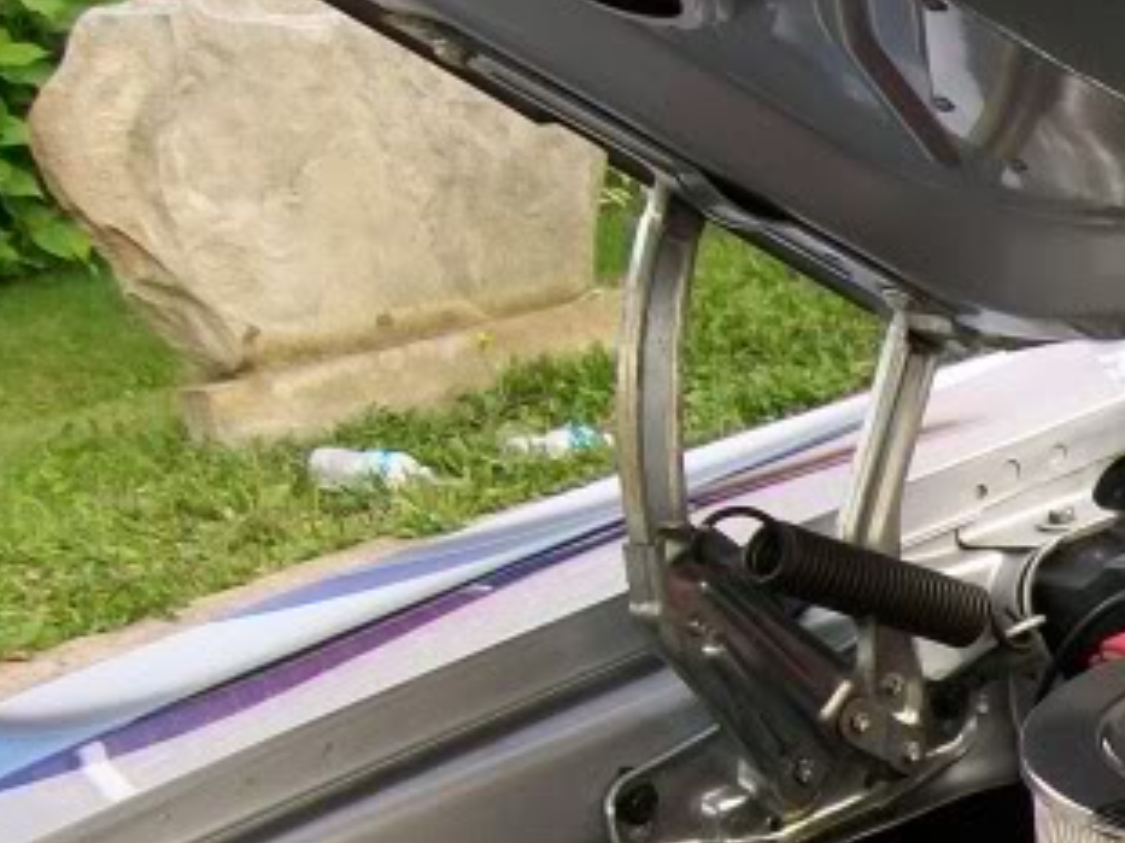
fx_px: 3639
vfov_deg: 12.8
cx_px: 1480
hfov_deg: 16.6
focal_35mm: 112
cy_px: 1085
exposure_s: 1/100
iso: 64
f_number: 2.7
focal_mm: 6.1
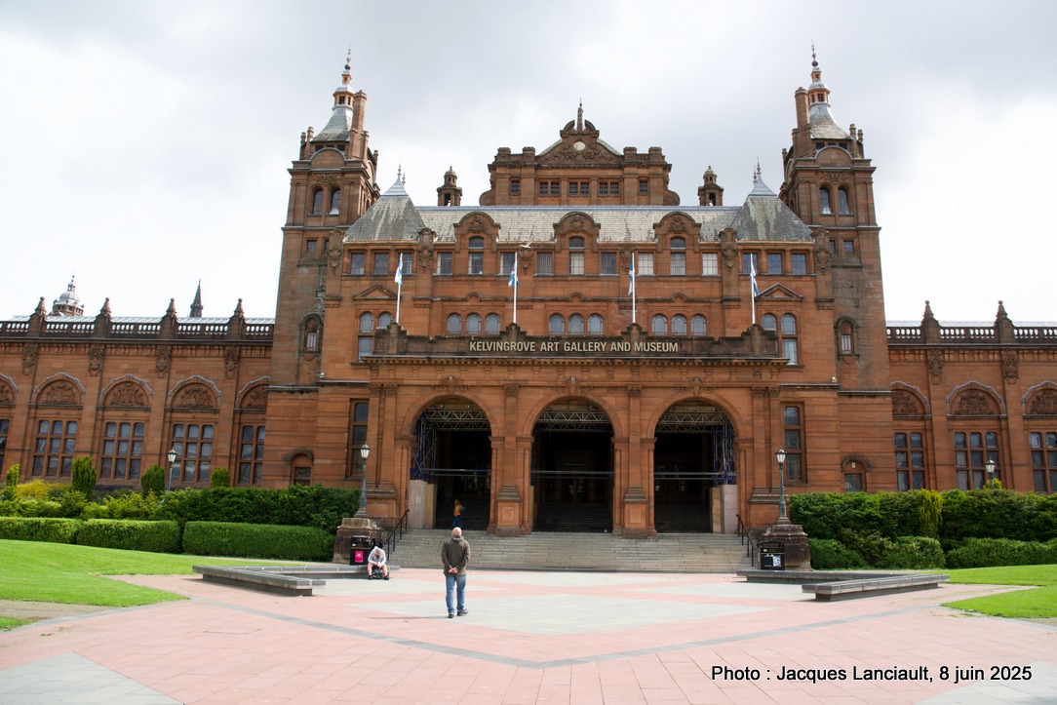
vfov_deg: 47.9
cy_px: 352
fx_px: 793
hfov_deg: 67.4
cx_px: 528
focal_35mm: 27
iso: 100
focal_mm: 18
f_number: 6.3
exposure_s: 1/160
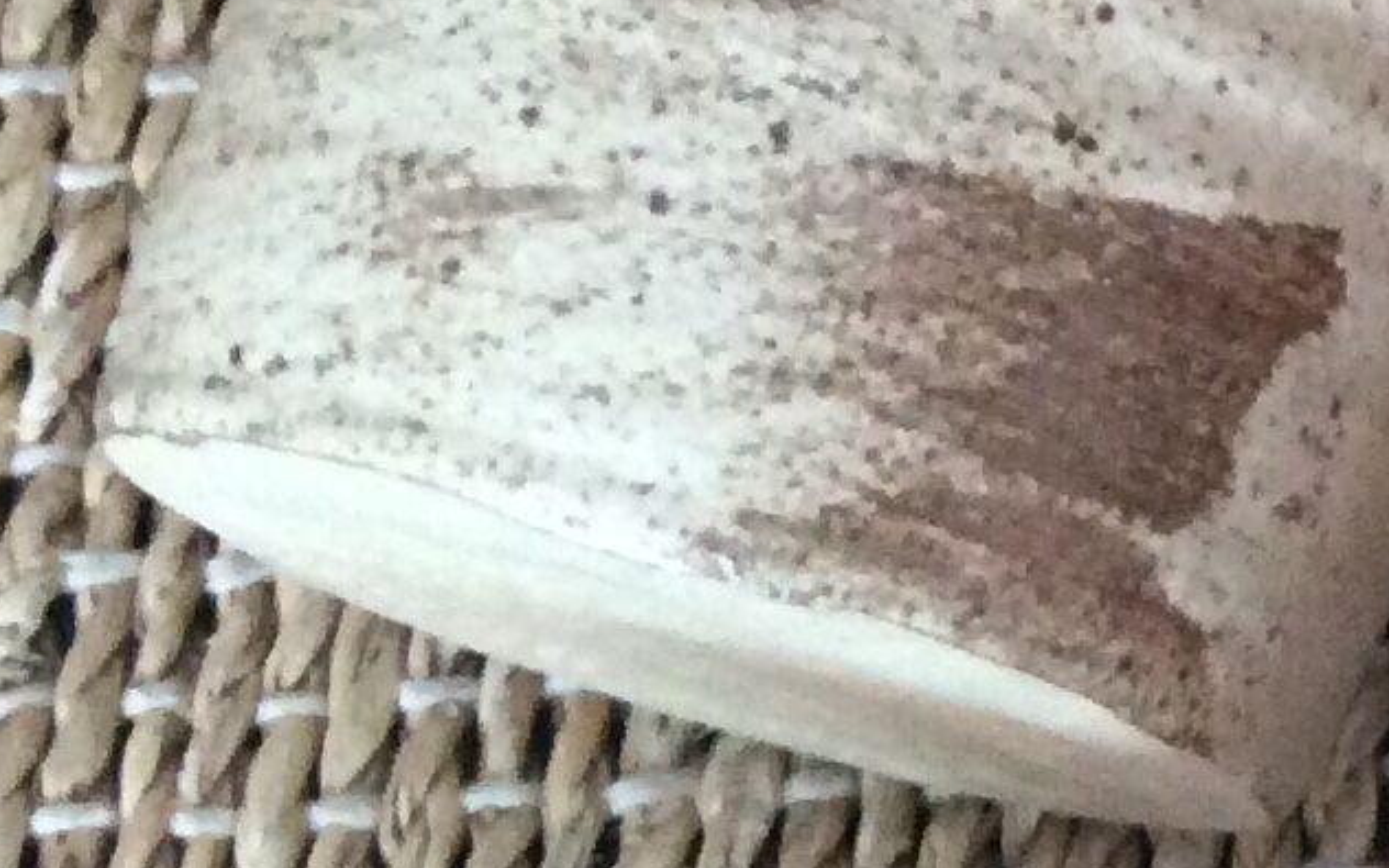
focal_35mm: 139
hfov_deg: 13.7
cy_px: -264
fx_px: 5262
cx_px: 2356
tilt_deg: -65.4
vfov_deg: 9.3
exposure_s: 1/25
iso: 200
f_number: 2.4
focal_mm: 3.3
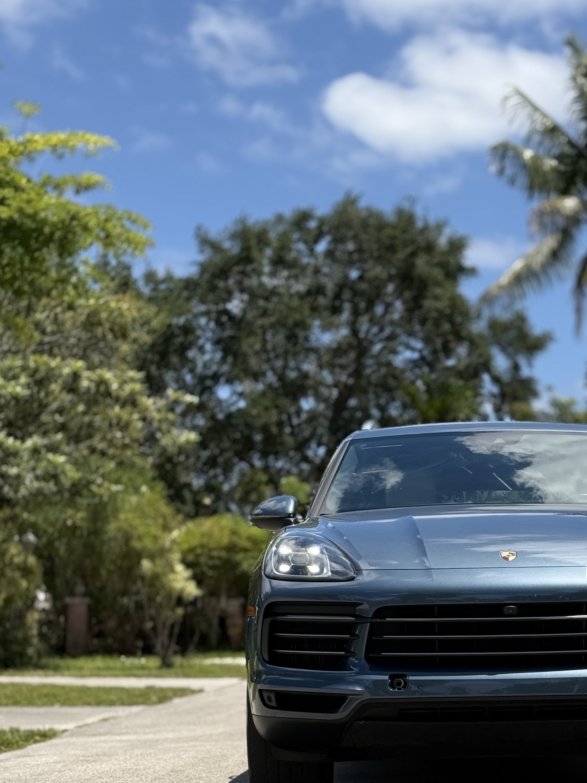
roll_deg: -0.7
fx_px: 1809
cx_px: 478
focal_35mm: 80
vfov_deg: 24.1
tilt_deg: +0.3
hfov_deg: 18.2
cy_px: 602
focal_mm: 6.76
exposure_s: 1/4587
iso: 100
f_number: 1.78
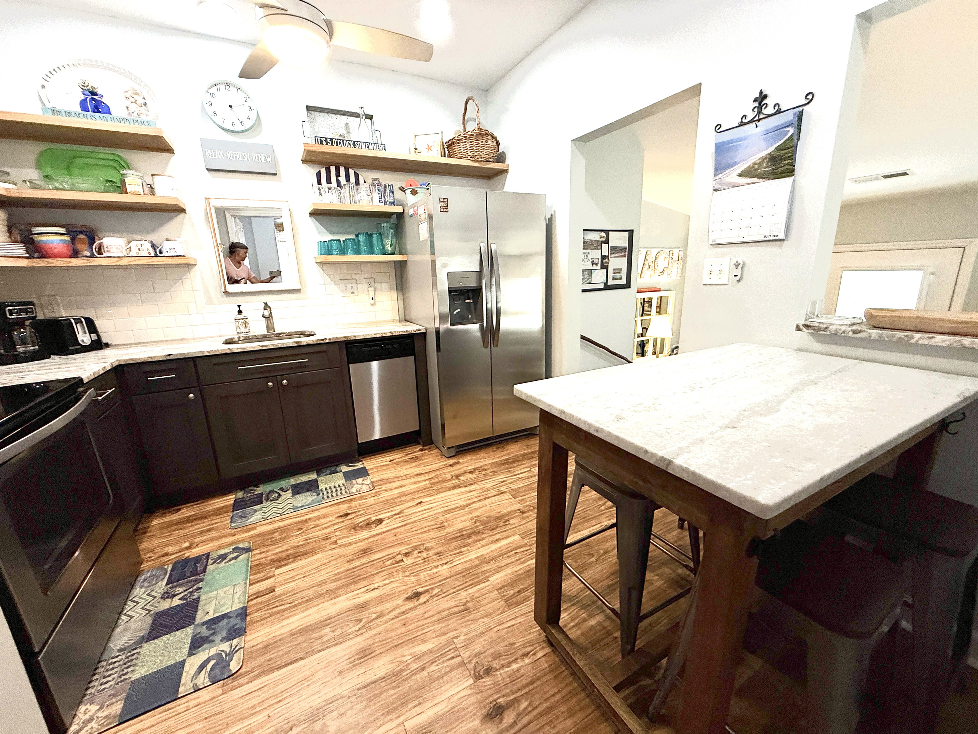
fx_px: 396
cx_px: 489
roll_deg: +1.7
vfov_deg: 85.7
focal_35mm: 14
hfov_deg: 102.1
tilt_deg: -14.4
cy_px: 367
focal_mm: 2.22
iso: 125
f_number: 2.2
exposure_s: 1/120
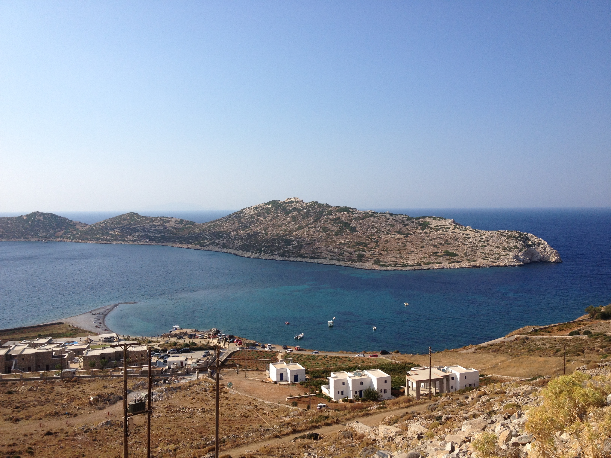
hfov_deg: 52.6
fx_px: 618
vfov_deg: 40.7
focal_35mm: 35
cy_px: 229
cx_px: 306
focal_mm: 4.28
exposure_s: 1/2123
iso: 50
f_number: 2.4
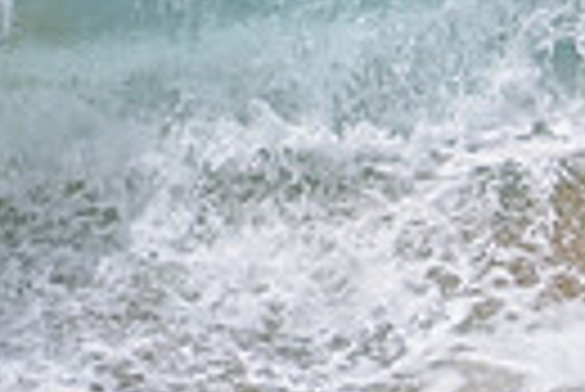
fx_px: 44607
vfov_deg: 0.5
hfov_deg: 0.8
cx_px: 1441
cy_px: 128
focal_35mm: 2742
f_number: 5.6
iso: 100
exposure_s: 1/2000
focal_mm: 500
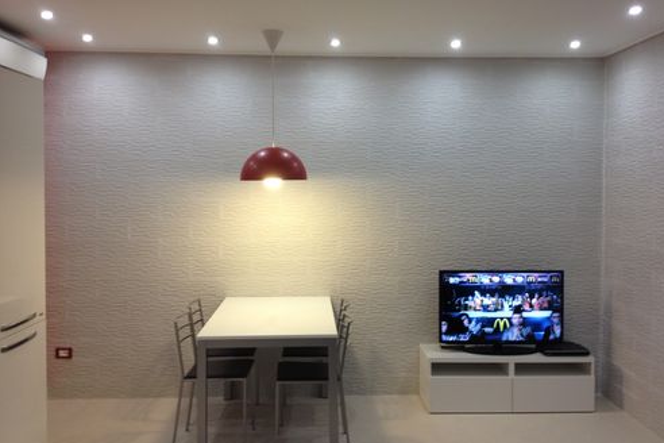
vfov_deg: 35.9
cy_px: 209
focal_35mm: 37
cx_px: 336
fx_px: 682
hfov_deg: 51.9
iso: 80
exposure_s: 1/20
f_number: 2.4
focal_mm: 4.28
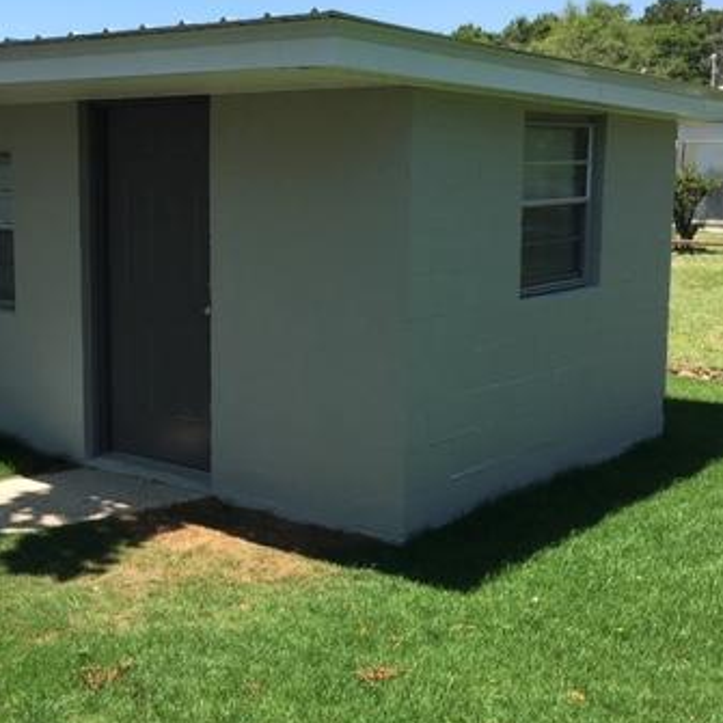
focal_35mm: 49
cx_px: 240
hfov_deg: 34.4
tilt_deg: -6.0
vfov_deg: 34.6
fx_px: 1158
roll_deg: +0.3
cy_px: 300
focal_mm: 4.15
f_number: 2.2
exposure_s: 1/1026
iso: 25
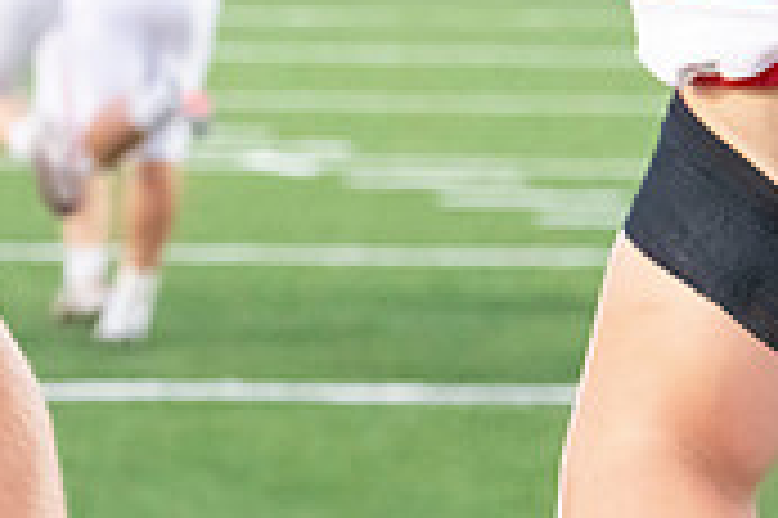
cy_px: 20
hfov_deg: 5.3
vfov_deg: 3.5
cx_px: -144
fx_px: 8399
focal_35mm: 389
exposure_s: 1/500
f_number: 7.1
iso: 10000
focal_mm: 116
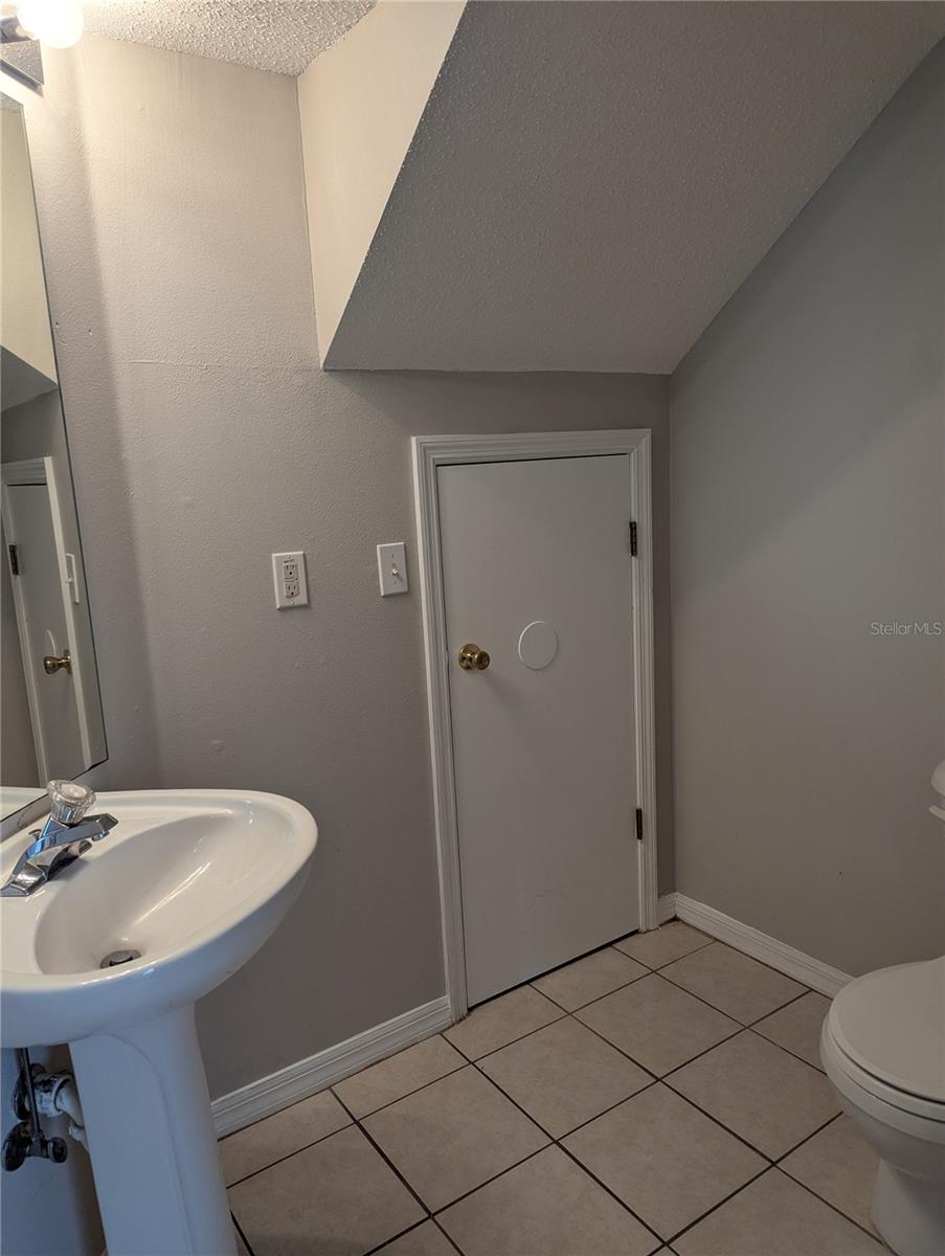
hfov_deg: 56.9
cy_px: 628
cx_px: 472
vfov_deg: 71.5
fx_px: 872
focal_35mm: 24
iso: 181
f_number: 1.85
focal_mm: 6.81
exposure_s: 1/120
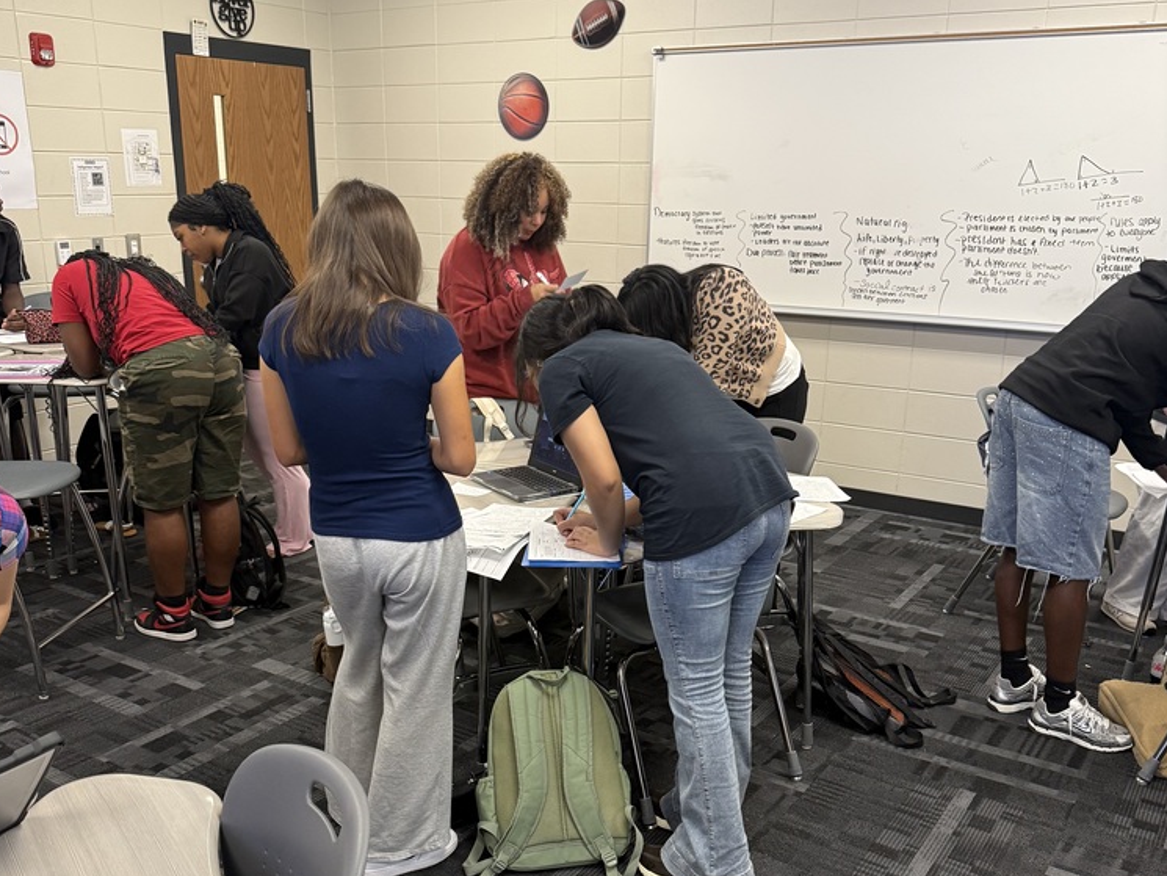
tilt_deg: -16.8
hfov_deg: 55.3
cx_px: 569
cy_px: 520
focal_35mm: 33
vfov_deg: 42.8
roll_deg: -0.7
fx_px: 1113
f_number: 1.78
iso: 250
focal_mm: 6.76
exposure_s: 1/60
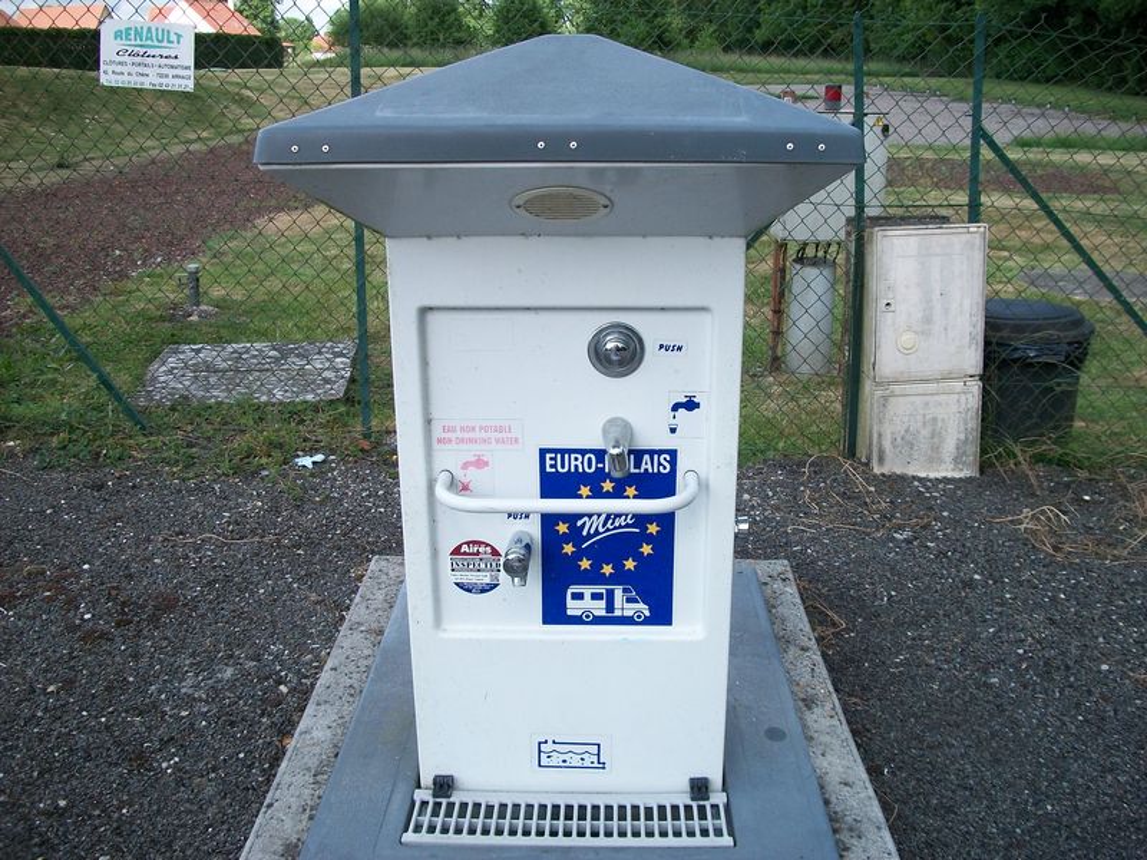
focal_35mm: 32
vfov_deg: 44.2
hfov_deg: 56.8
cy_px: 430
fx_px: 1060
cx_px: 574
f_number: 2.9
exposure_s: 1/500
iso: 80
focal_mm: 5.7
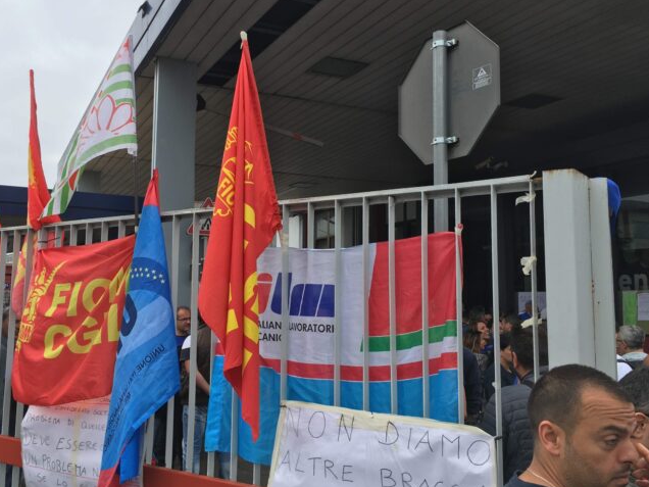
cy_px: 223
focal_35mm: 35
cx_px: 305
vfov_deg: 40.7
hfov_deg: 52.6
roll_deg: -0.8
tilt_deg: +5.6
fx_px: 656
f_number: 2.2
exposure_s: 1/827
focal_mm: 4.15
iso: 25
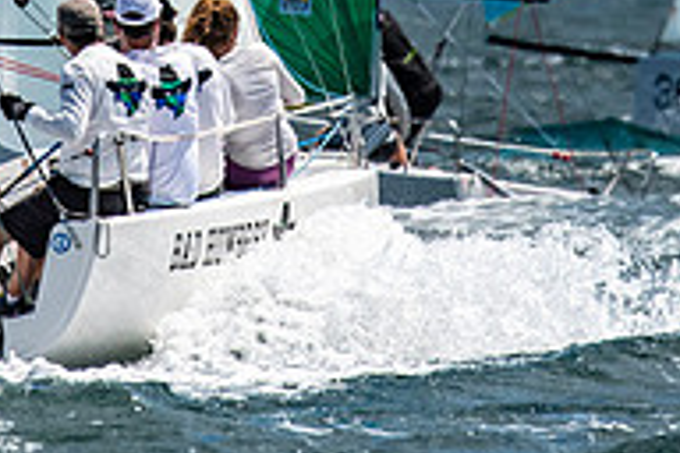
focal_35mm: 1683
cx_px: 86
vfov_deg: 0.8
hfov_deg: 1.2
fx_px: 31788
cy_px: -324
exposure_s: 1/6400
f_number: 5.6
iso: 500
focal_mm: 300
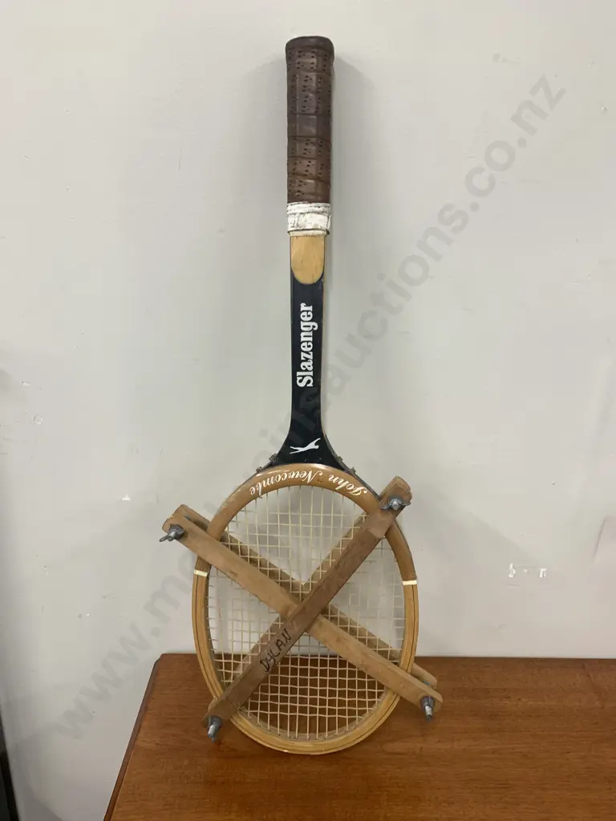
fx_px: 617
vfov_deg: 67.3
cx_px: 308
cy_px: 410
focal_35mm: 26
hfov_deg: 53.1
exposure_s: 1/50
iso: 64
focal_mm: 4.25
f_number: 1.8
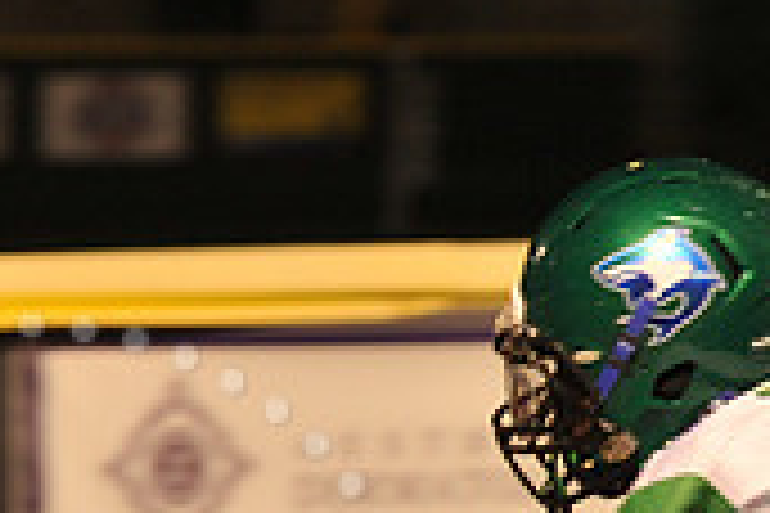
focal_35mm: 407
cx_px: 23
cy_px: 738
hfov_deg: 5.1
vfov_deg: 3.4
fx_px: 8705
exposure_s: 1/200
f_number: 4
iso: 2000
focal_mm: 120
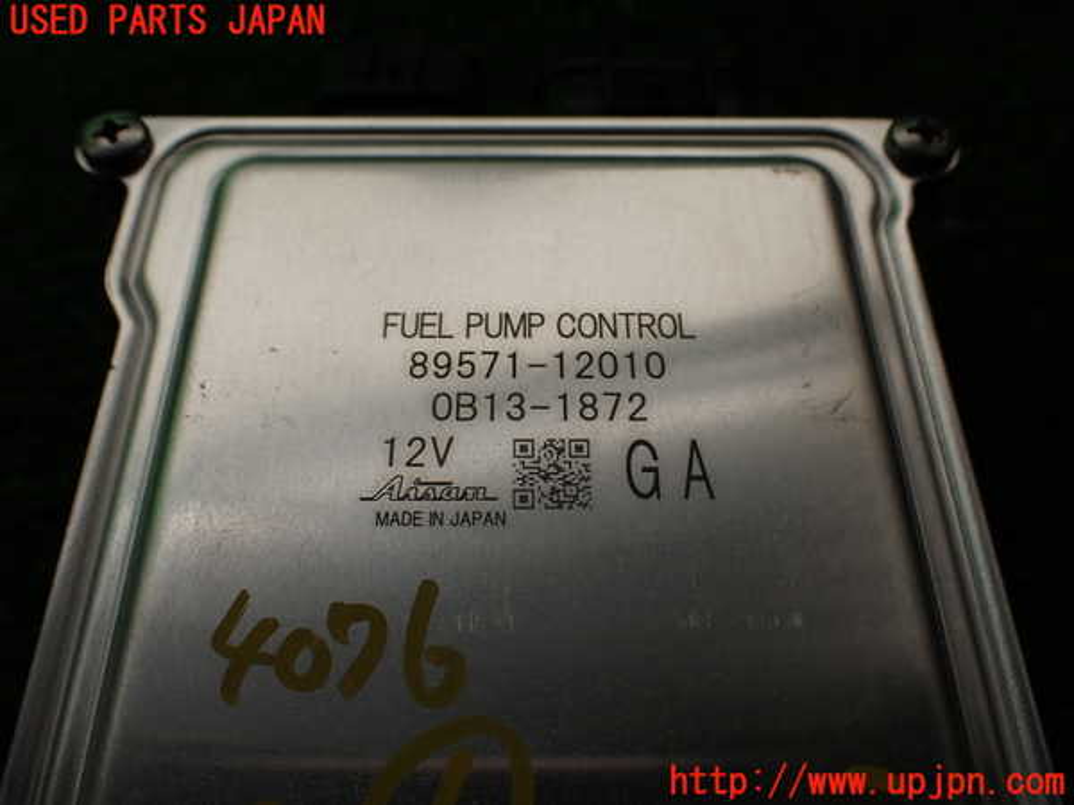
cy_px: 402
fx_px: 931
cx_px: 537
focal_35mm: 30
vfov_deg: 46.8
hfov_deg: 60.0
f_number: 9
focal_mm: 5.4
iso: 100
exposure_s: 1/125
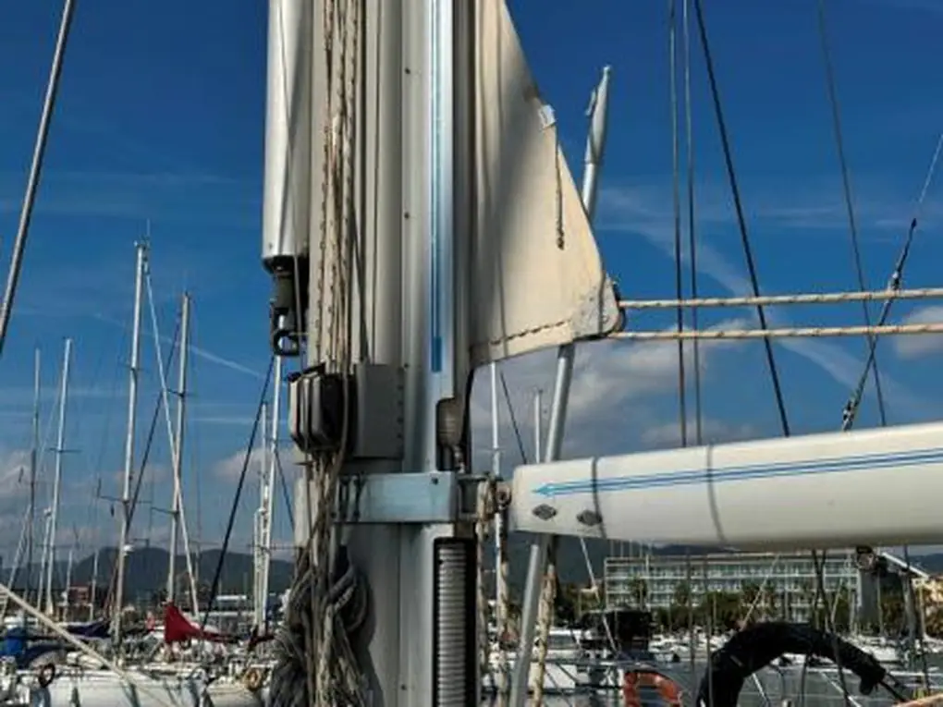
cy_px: 354
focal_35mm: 48
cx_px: 472
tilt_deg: +12.3
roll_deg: -1.2
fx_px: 1308
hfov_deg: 39.7
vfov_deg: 30.3
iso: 64
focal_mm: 6.86
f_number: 1.78
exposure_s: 1/10526
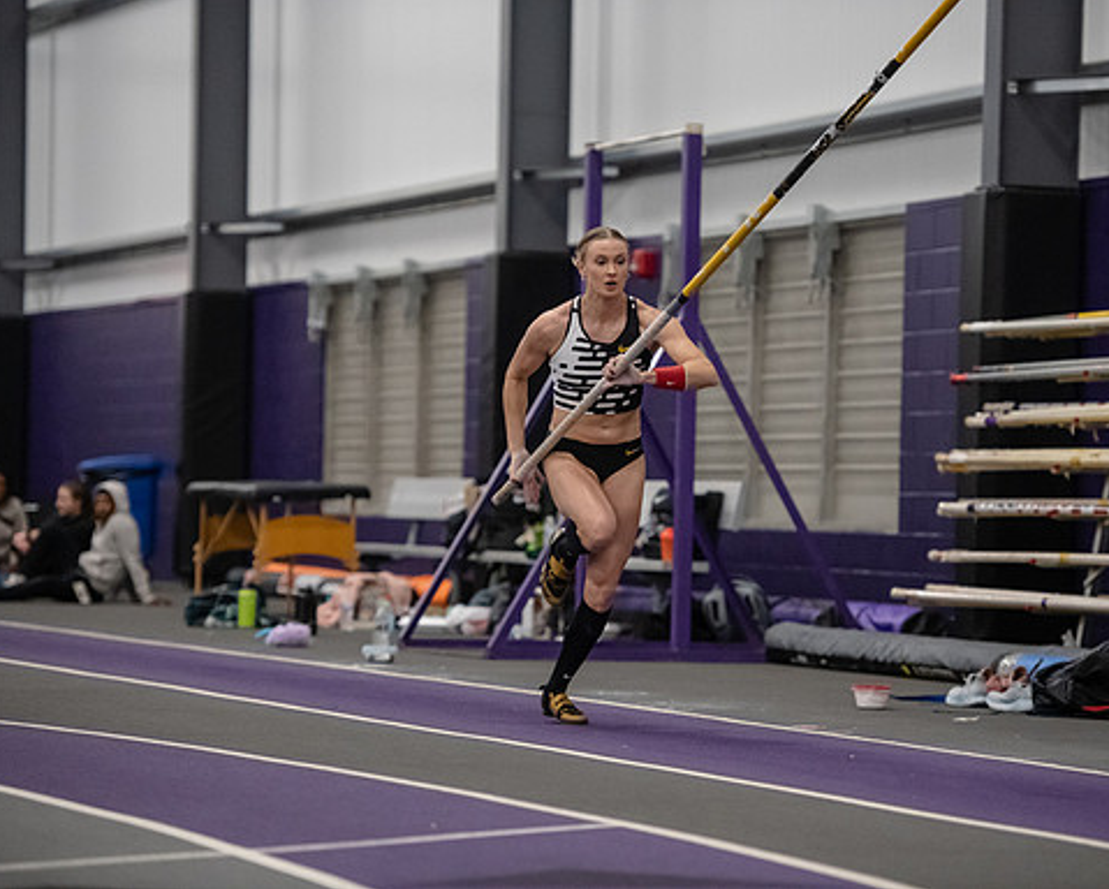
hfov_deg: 12.1
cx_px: 639
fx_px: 5223
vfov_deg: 9.7
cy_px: 443
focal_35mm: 159
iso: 6400
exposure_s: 1/800
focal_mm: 140
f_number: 2.8
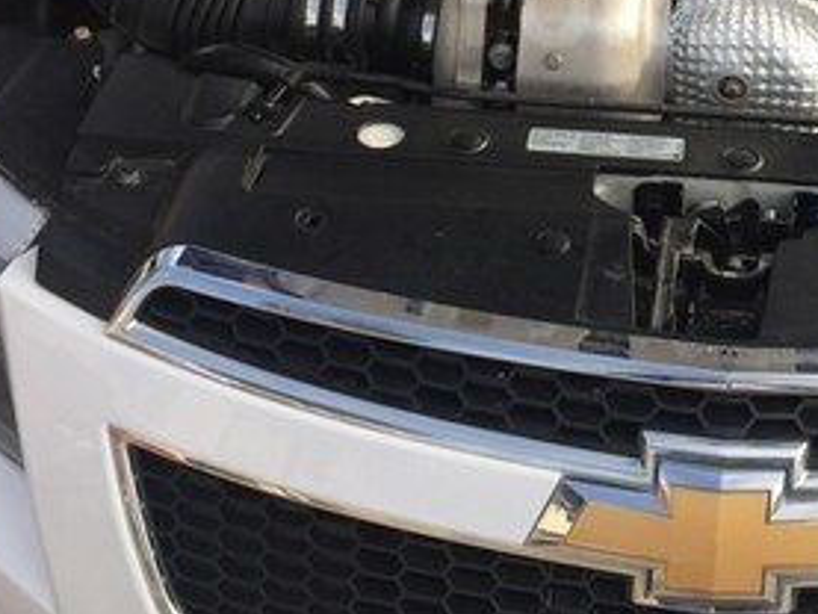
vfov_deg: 20.6
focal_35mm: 69
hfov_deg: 27.1
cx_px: 744
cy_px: 1
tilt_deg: -33.2
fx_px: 1631
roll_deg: -2.7
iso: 32
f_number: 2.2
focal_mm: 4.15
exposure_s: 1/648
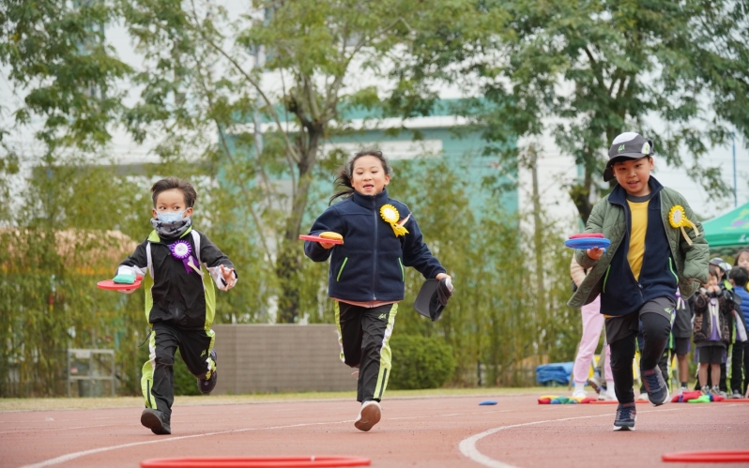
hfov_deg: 14.8
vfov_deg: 9.3
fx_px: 2879
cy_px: 240
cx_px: 374
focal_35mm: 141
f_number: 5.6
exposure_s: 1/1250
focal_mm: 138
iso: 2000
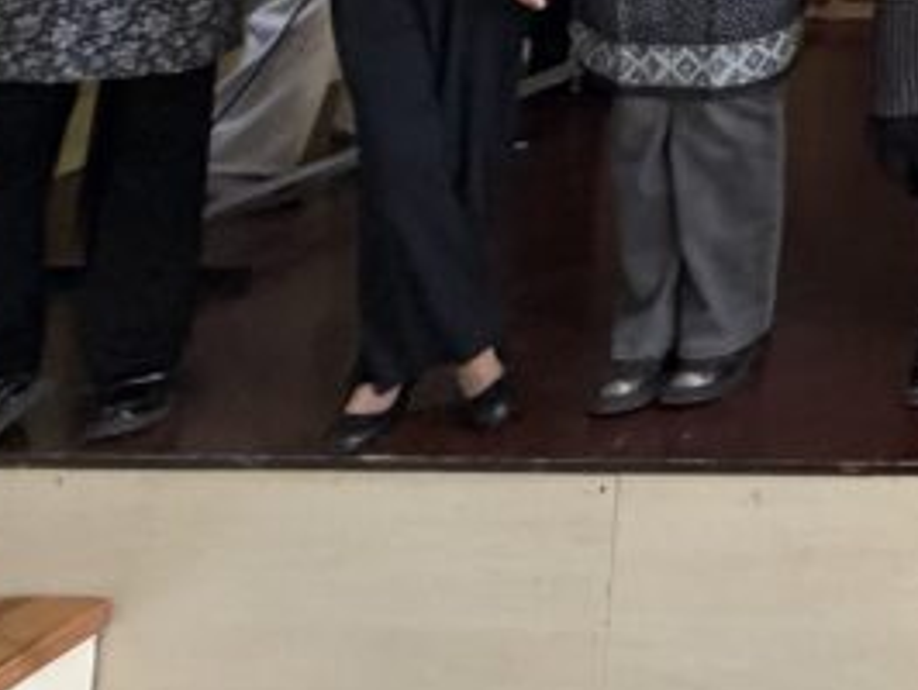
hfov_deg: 20.8
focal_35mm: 60
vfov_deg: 18.7
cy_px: -571
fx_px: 1593
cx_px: 1695
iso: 200
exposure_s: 1/50
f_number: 2.2
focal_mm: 2.22
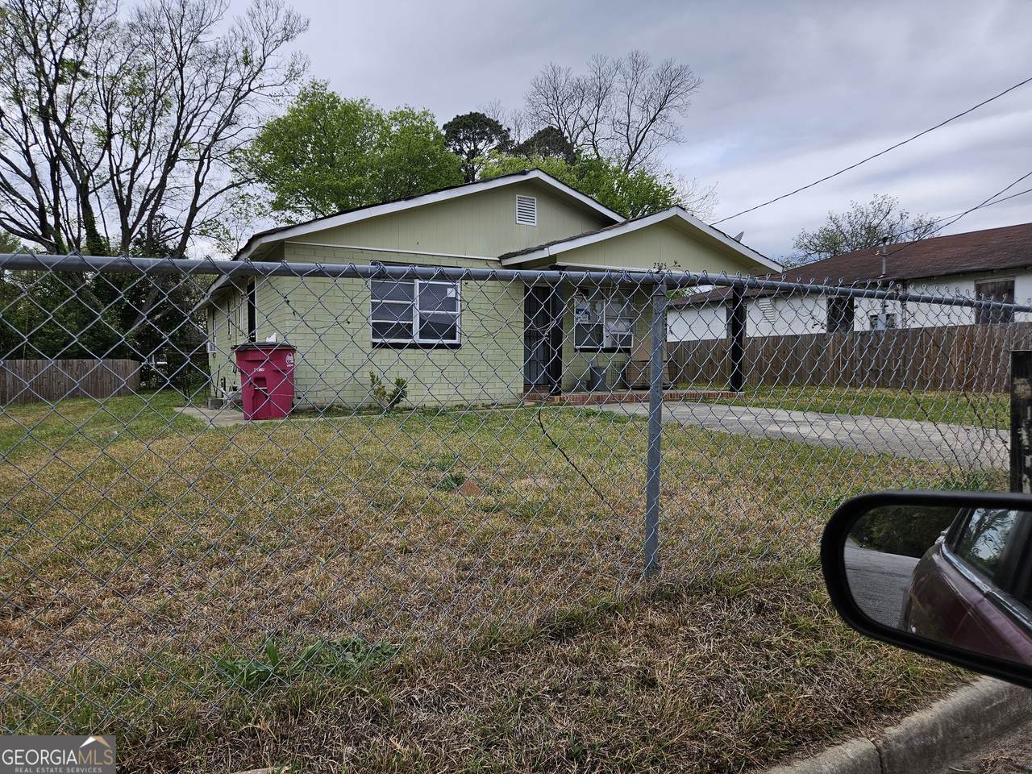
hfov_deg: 73.9
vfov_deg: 58.9
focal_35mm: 23
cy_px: 387
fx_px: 686
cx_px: 516
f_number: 1.8
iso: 25
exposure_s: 1/1770
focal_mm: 5.4
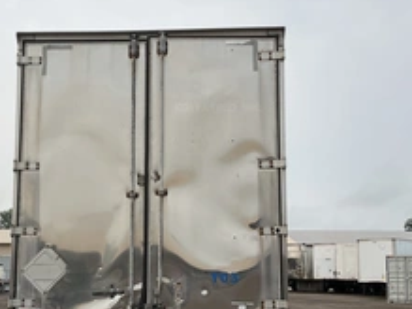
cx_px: 141
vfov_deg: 27.4
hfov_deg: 35.9
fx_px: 630
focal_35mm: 53
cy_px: 194
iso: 25
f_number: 1.8
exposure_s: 1/1848
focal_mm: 3
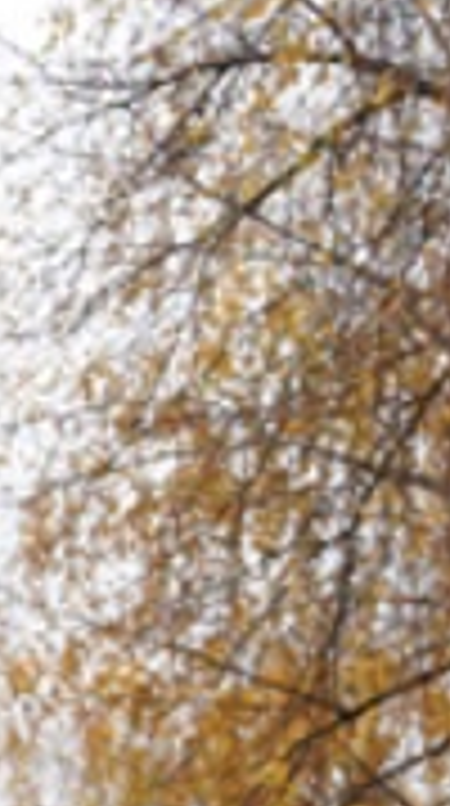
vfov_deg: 15.7
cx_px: -994
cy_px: 964
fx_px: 2815
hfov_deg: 7.7
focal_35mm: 132
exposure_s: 1/160
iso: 200
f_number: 4
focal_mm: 20
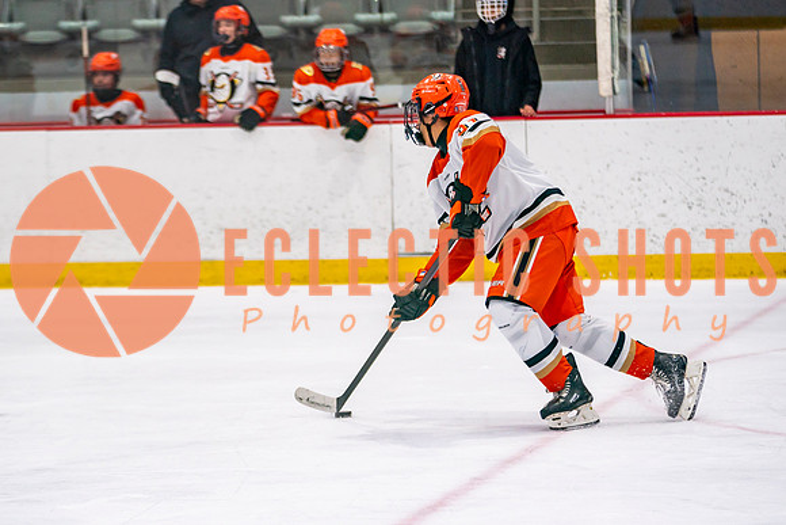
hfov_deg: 9.8
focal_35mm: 210
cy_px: 329
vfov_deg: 6.6
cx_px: 369
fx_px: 4581
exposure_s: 1/640
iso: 500
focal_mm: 135
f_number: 2.8
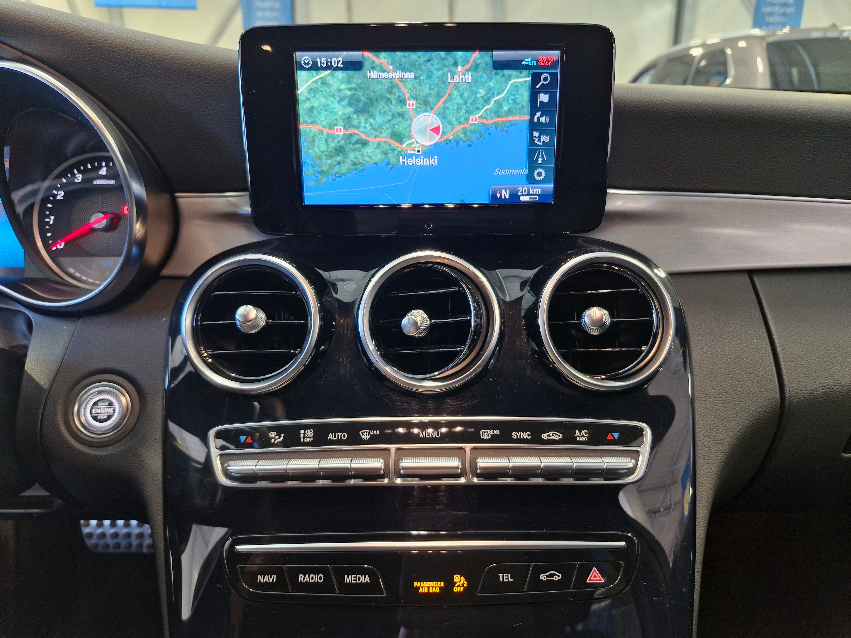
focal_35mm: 23
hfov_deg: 73.9
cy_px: 319
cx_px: 426
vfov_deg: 58.9
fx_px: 565
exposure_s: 1/53
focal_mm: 5.54
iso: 250
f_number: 1.8
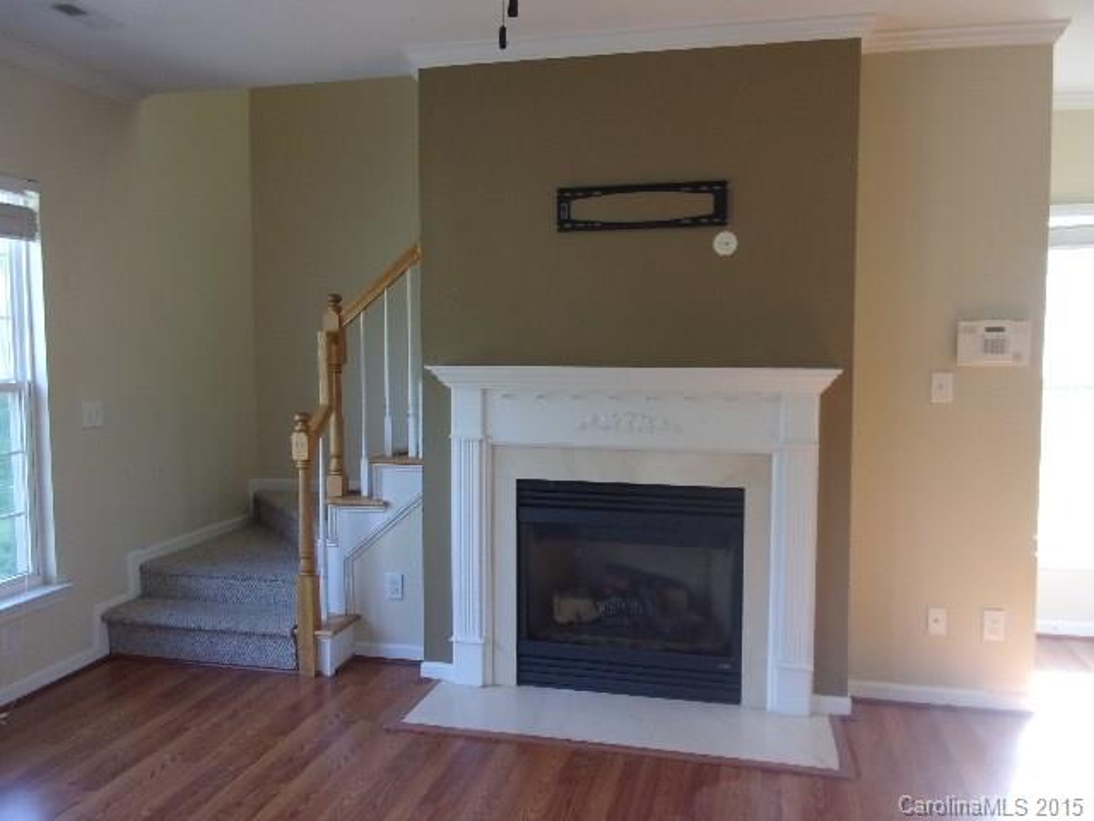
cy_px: 410
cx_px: 547
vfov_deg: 49.7
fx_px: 885
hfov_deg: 63.4
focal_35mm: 28
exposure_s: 1/34
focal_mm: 5.1
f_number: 3.9
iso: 124
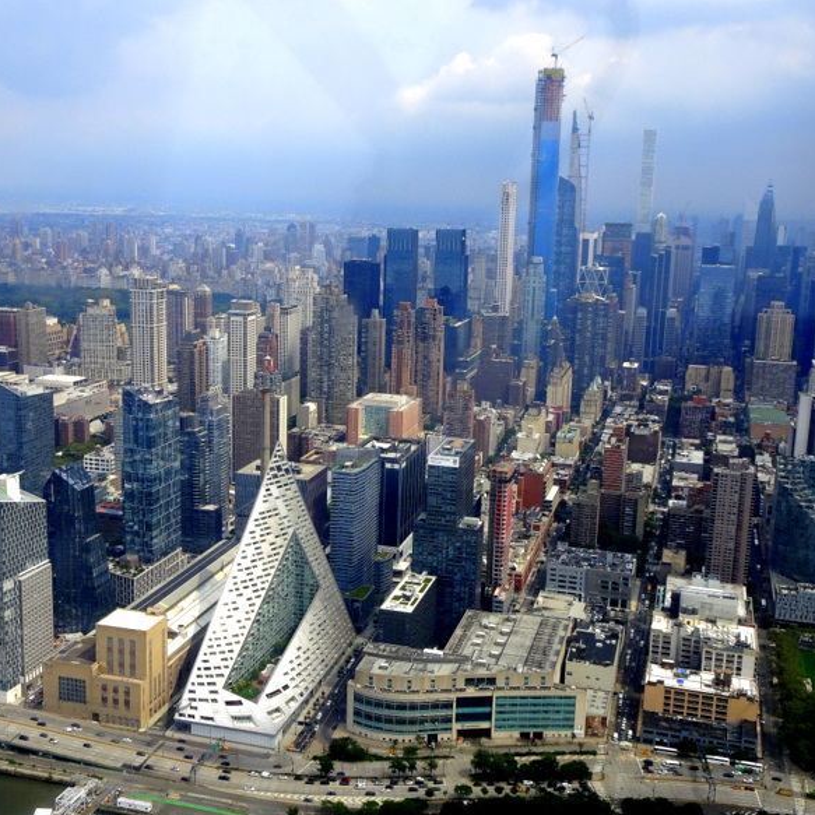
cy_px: 418
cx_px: 351
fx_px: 1065
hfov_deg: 41.8
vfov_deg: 41.9
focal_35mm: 40
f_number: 4
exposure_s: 1/1000
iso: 80
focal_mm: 5.61
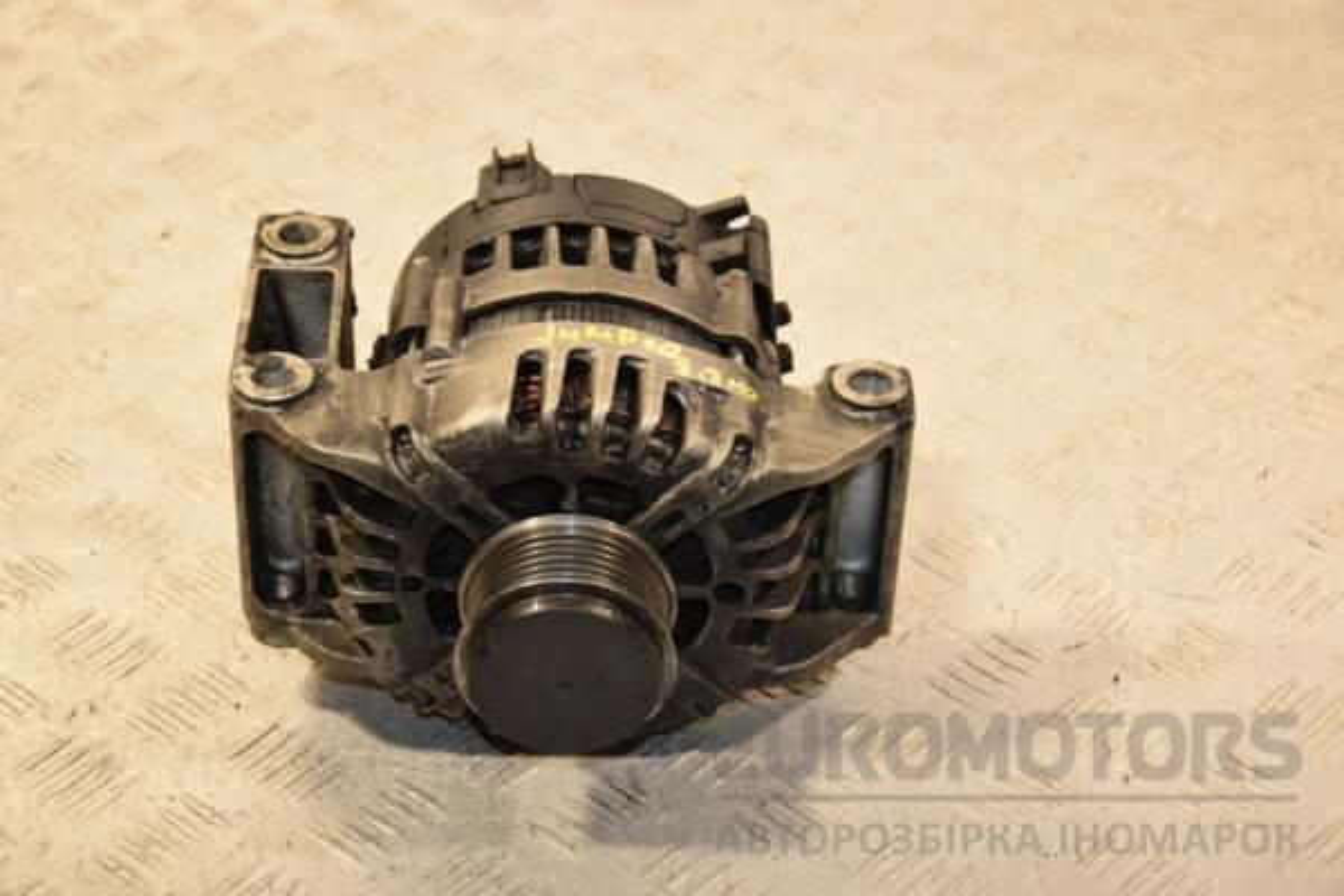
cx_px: 672
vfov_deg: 17.5
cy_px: 448
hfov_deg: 26.0
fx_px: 2912
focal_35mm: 78
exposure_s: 1/160
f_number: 5
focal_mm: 52
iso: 800
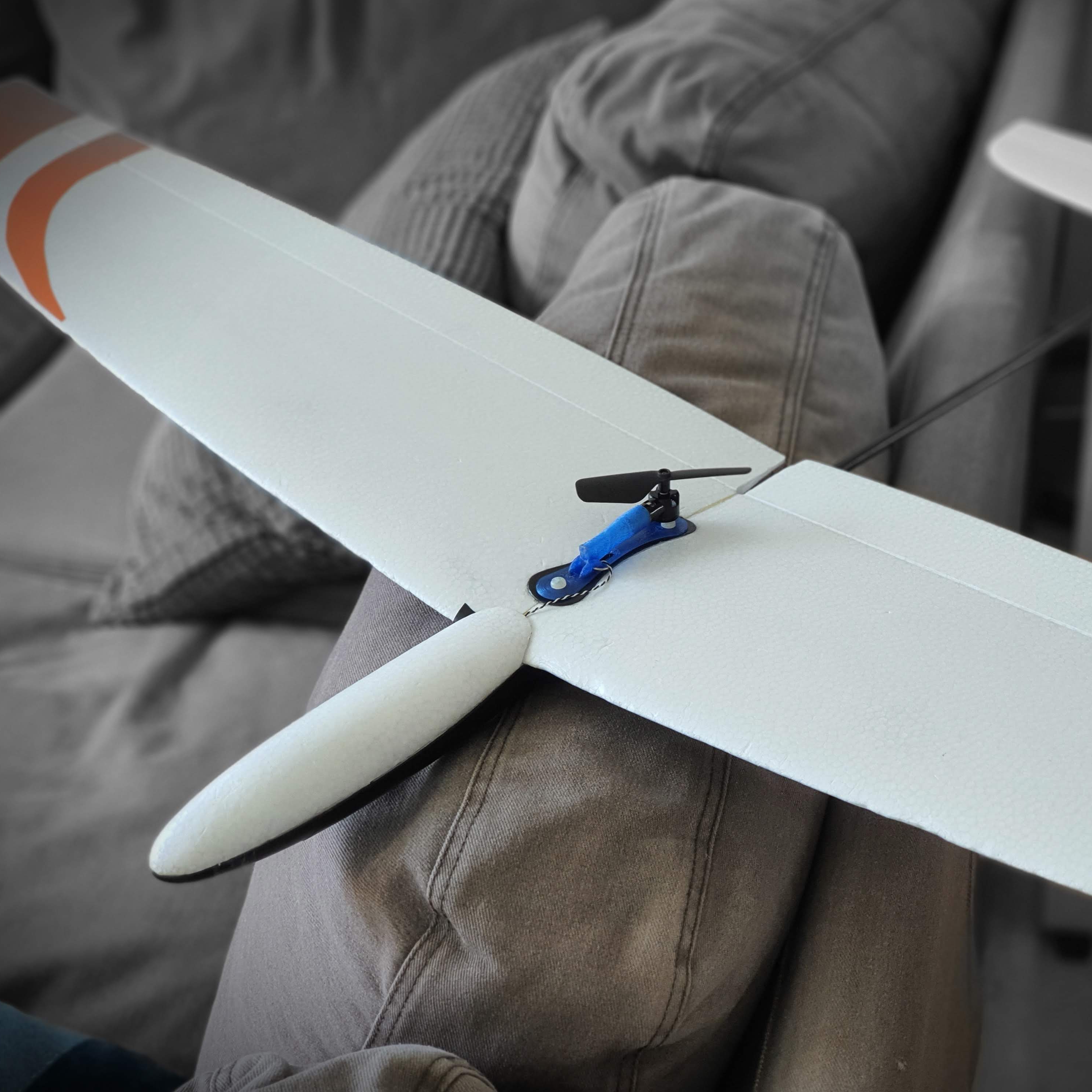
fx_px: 2213
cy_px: 541
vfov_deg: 27.7
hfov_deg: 27.5
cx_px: 732
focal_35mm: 62
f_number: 2.1
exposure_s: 1/50
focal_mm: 6
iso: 50
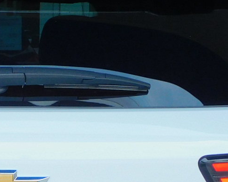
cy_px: 209
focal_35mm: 136
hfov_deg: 13.9
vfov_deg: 11.2
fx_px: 918
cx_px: -6
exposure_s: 1/320
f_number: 3.5
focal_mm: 5.4
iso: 125
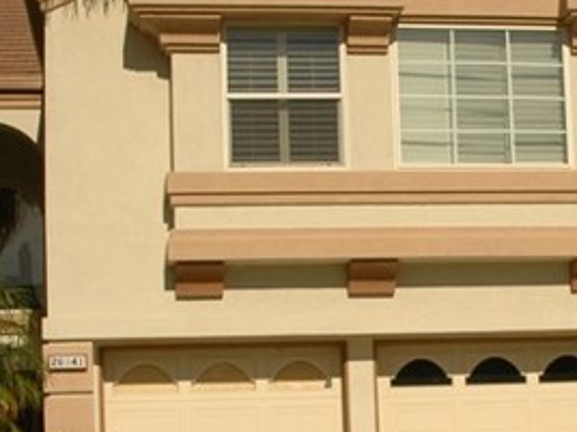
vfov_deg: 14.9
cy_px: 333
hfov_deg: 19.7
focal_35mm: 99
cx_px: 416
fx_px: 1650
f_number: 13
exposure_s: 1/640
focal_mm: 18
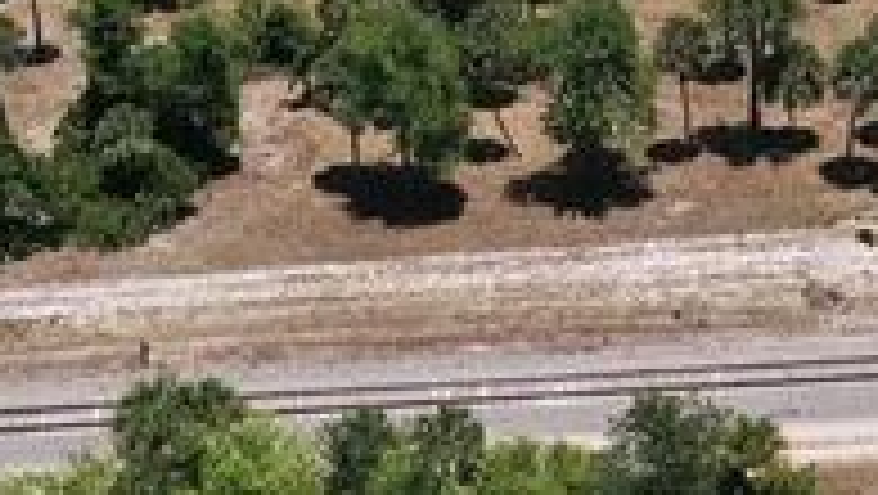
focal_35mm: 96
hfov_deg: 22.1
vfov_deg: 11.8
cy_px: -360
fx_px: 2237
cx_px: 603
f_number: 6.3
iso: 100
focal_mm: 10.26
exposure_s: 1/800
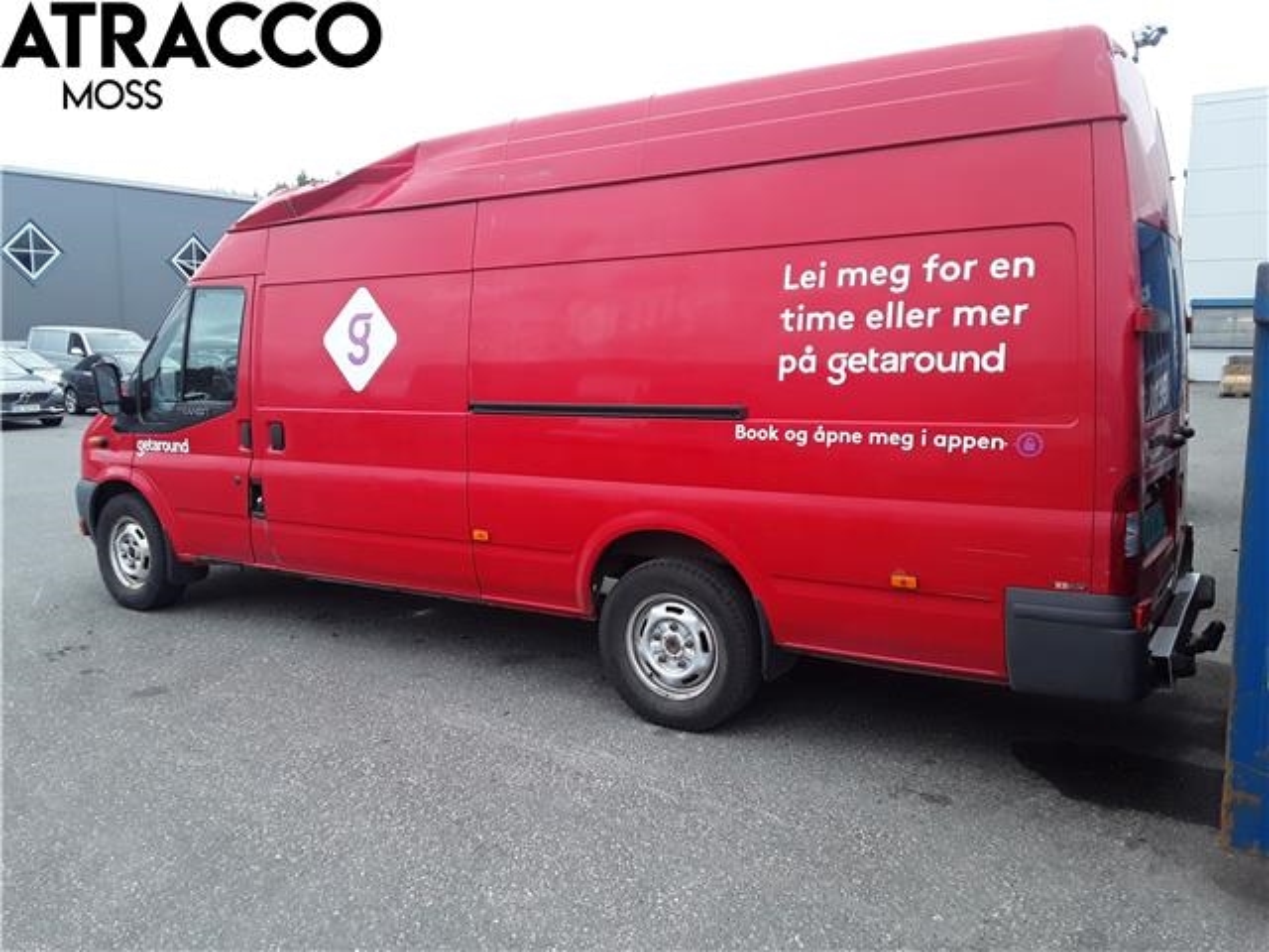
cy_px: 476
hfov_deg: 63.4
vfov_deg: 49.7
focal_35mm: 28
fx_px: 1026
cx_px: 634
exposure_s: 1/233
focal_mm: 2.91
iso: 40
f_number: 1.9
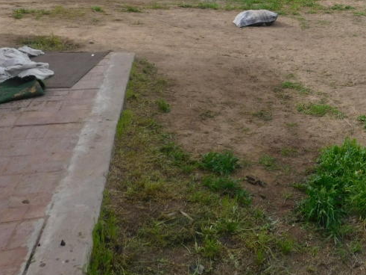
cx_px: 341
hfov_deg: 36.7
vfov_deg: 28.1
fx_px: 507
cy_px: -10
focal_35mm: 48
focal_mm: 4
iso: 125
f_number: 6
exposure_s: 1/400
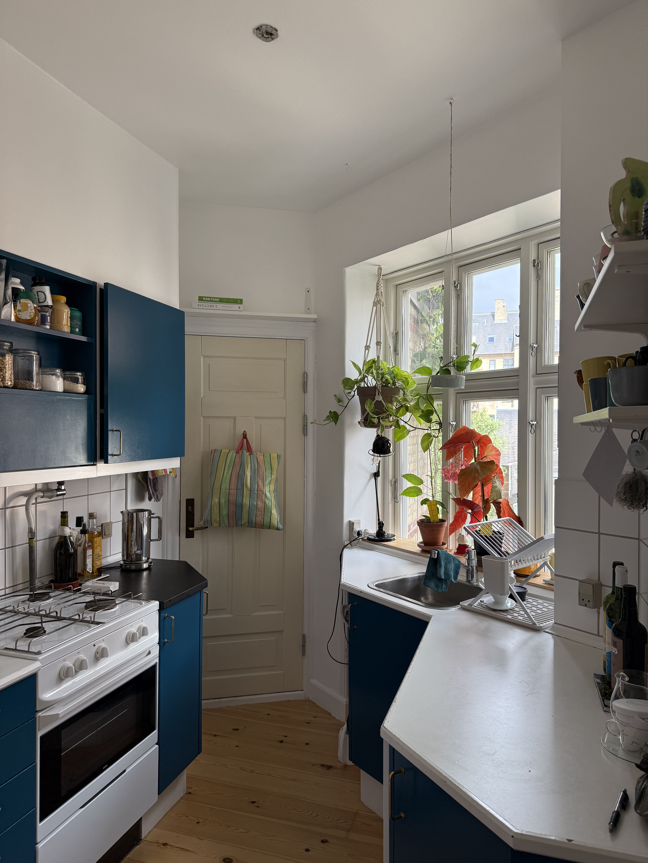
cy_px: 432
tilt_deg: -0.7
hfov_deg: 56.8
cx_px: 324
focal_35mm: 24
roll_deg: -0.9
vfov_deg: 71.6
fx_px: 599
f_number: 1.78
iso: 100
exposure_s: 1/262
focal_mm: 6.76
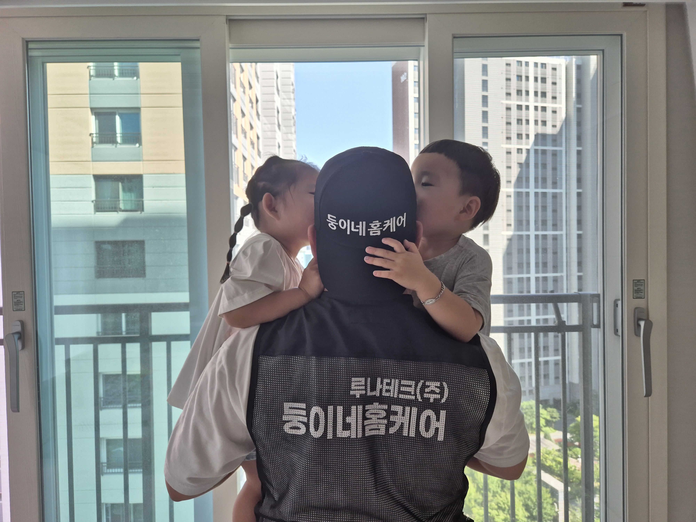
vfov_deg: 58.9
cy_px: 261
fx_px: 462
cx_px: 348
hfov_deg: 73.9
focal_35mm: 23
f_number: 1.8
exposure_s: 1/180
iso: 50
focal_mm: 5.4
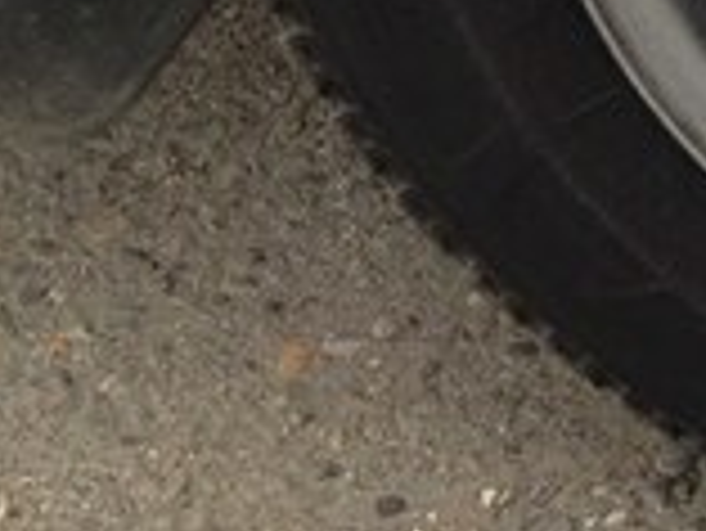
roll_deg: -0.5
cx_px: 1336
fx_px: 2837
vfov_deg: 10.2
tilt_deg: -26.5
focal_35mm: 139
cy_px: -353
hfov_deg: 12.7
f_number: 2.4
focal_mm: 4.12
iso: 50
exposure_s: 1/40
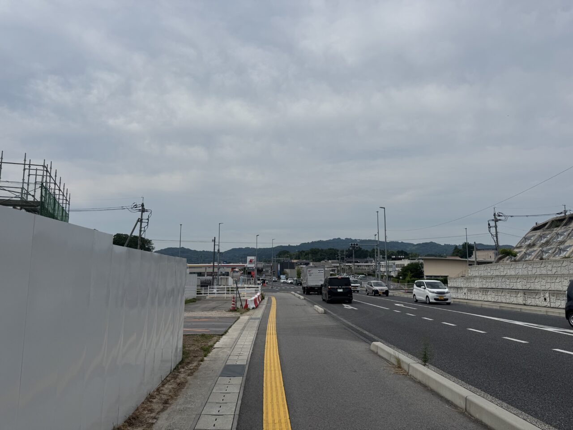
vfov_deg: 56.8
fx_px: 397
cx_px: 286
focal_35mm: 24
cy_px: 215
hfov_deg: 71.6
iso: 80
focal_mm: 6.76
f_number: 1.78
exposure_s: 1/12346
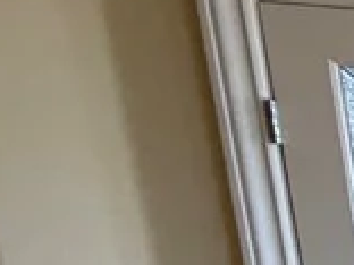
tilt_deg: -10.9
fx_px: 941
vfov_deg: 14.9
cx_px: 1132
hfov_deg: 10.7
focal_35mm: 92
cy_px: 401
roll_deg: -0.9
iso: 200
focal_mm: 2.22
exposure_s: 1/120
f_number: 2.2
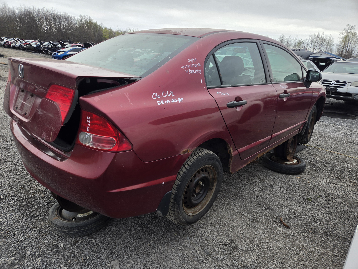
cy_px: 134
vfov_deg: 58.9
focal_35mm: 23
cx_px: 179
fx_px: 238
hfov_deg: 73.9
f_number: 1.8
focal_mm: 5.4
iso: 32
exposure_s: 1/180
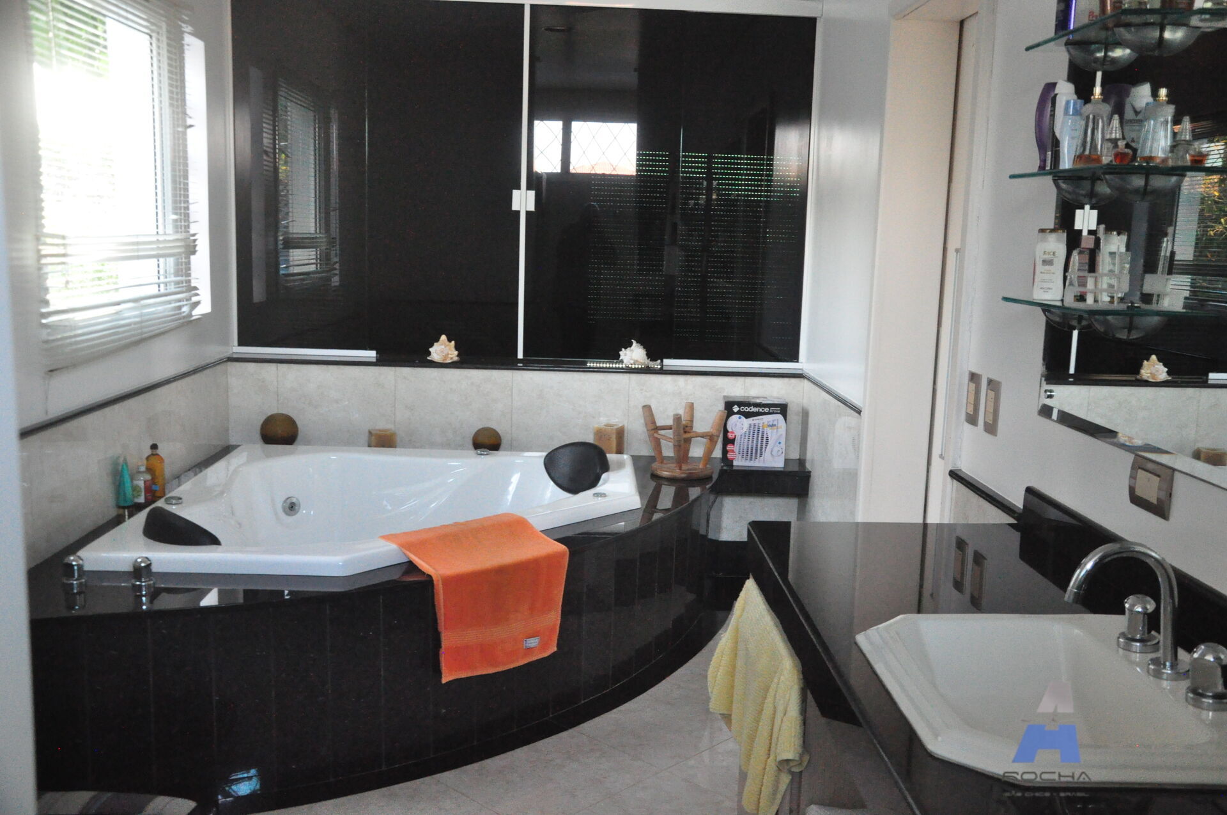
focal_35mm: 33
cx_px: 614
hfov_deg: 57.3
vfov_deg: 39.9
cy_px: 408
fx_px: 1123
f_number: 7.1
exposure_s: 1/30
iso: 3200
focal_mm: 22
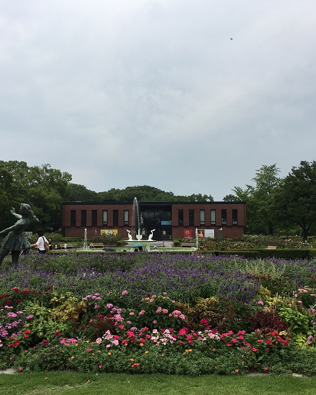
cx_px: 150
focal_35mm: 38
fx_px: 444
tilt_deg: +3.6
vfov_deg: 47.9
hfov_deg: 39.2
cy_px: 197
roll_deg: +0.0
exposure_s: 1/1603
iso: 25
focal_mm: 4.15
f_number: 2.2
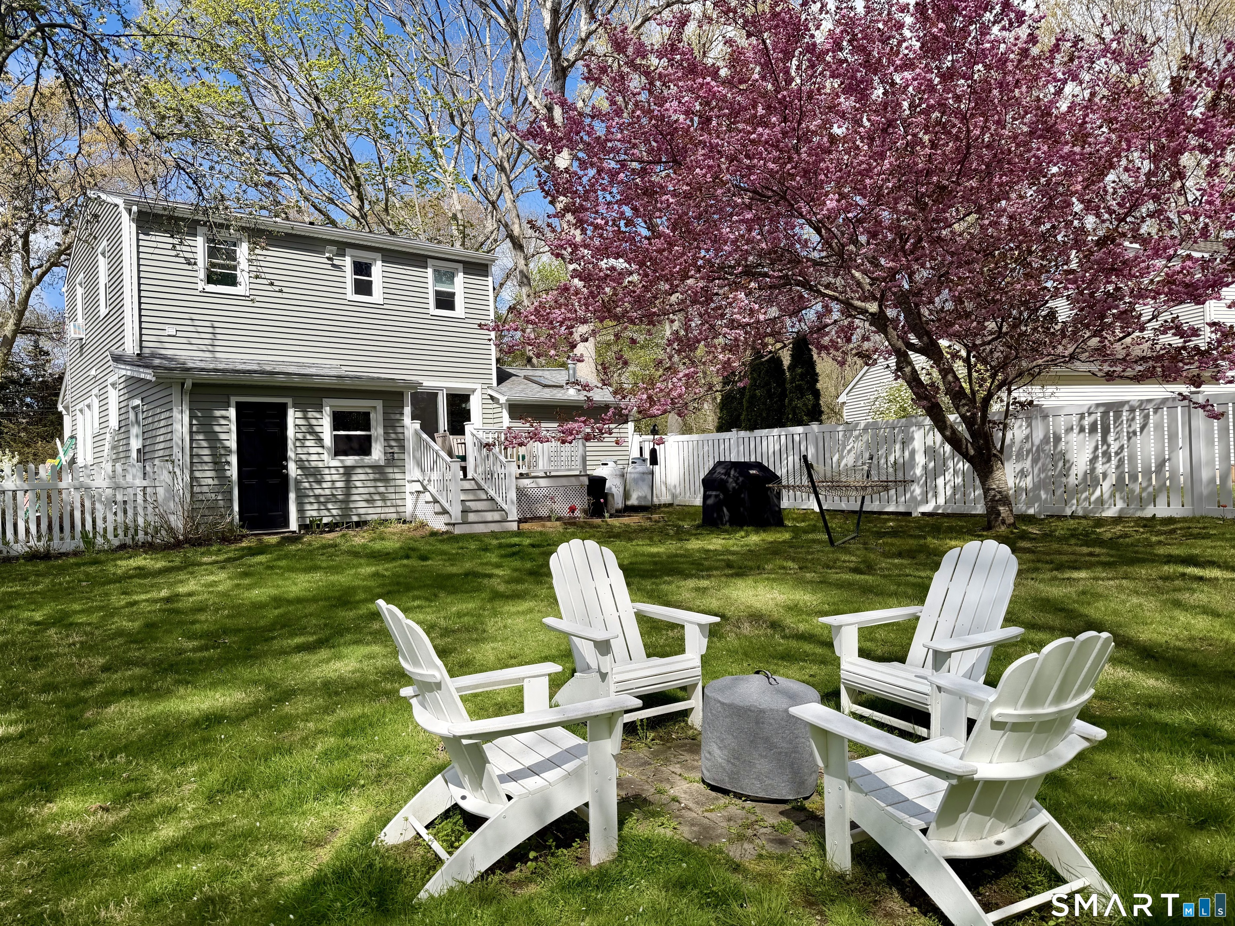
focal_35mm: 24
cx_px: 618
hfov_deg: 71.6
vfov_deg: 56.8
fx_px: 856
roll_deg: +1.8
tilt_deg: +0.7
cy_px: 463
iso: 80
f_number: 1.78
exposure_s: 1/3145
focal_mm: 6.76
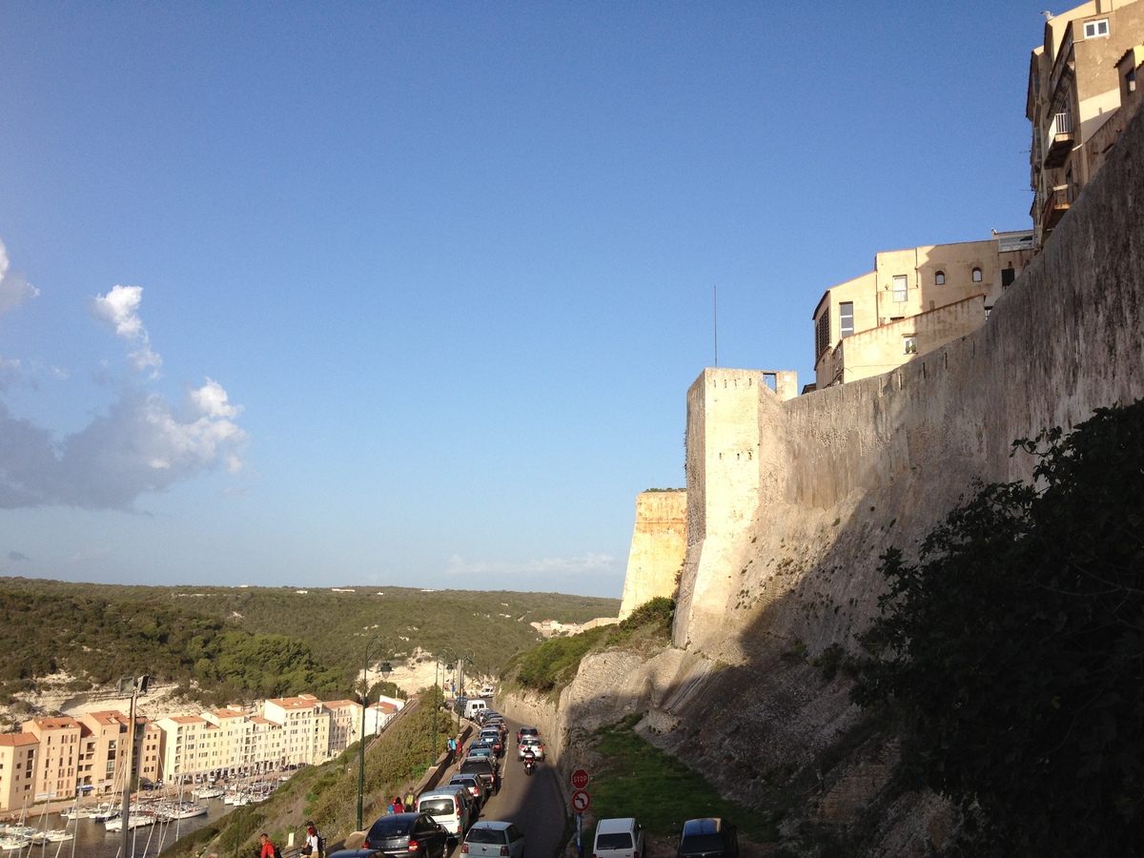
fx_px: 1157
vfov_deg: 40.7
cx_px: 572
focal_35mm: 35
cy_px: 429
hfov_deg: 52.6
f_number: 2.4
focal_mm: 4.28
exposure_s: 1/1493
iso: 64
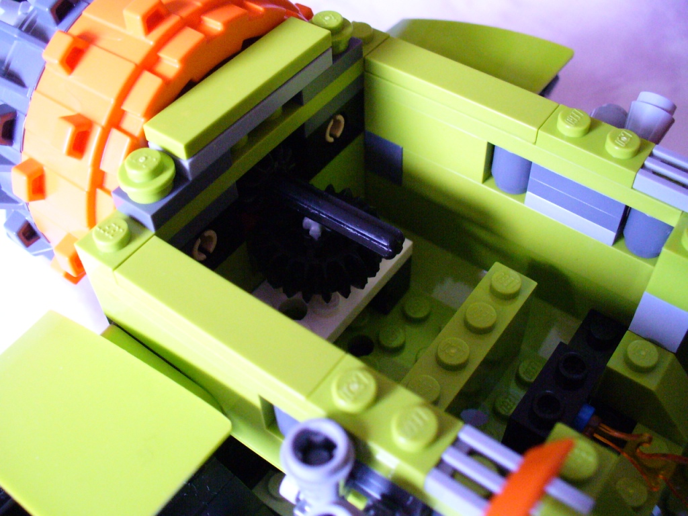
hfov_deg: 50.1
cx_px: 344
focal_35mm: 37
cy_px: 258
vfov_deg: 38.7
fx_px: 735
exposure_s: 1/30
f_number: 2.8
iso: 400
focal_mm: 6.1
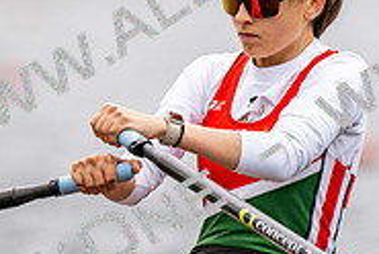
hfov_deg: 1.1
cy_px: 163
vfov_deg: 0.7
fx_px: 19813
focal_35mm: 1879
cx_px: 166
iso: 320
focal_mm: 600
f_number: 4
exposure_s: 1/2500
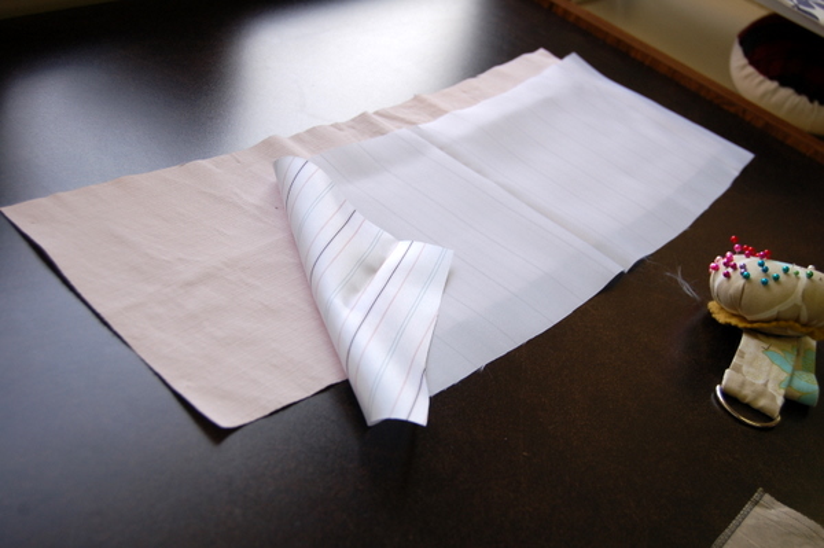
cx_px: 412
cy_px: 274
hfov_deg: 37.9
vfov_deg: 25.7
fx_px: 1201
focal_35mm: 52
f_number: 5.6
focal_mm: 35
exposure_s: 1/125
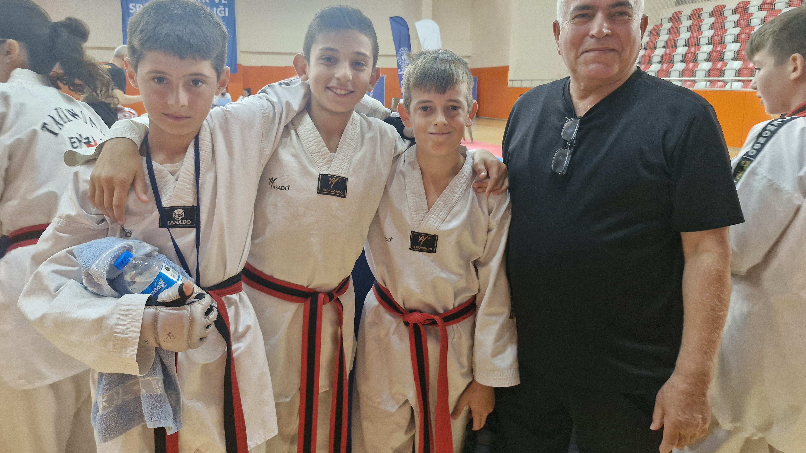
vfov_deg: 44.0
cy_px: 165
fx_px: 556
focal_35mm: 26
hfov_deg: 71.9
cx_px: 399
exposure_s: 1/100
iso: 500
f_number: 1.8
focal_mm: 5.54
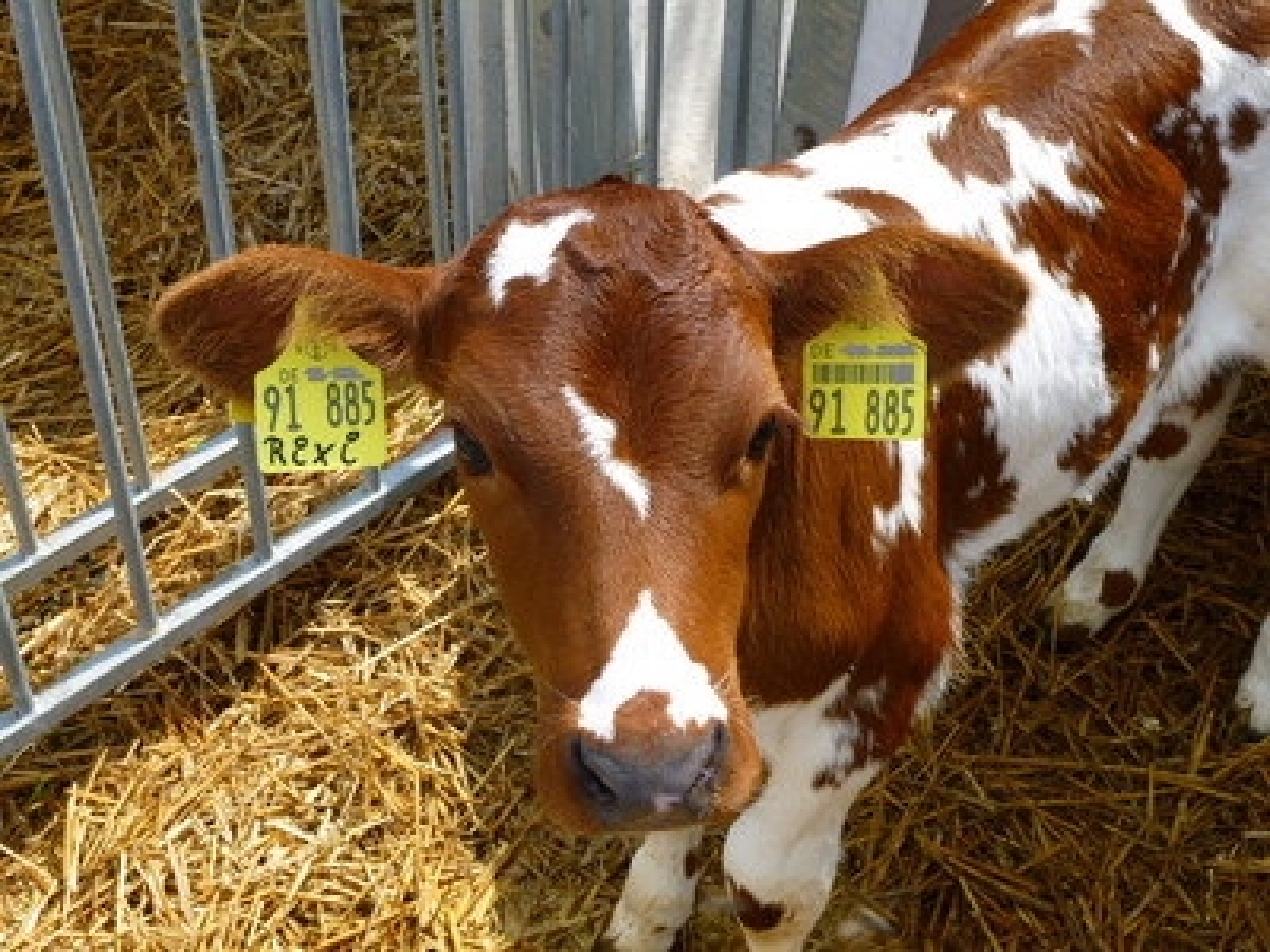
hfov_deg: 36.8
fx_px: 1908
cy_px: 476
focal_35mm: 52
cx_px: 635
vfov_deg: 28.0
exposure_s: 1/400
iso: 100
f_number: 4.1
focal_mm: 9.2
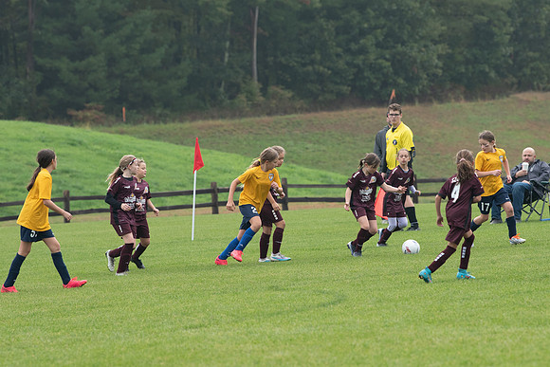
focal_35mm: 288
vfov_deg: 4.8
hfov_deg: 7.1
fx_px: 4406
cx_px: 308
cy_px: 192
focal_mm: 200
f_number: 5
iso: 640
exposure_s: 1/500
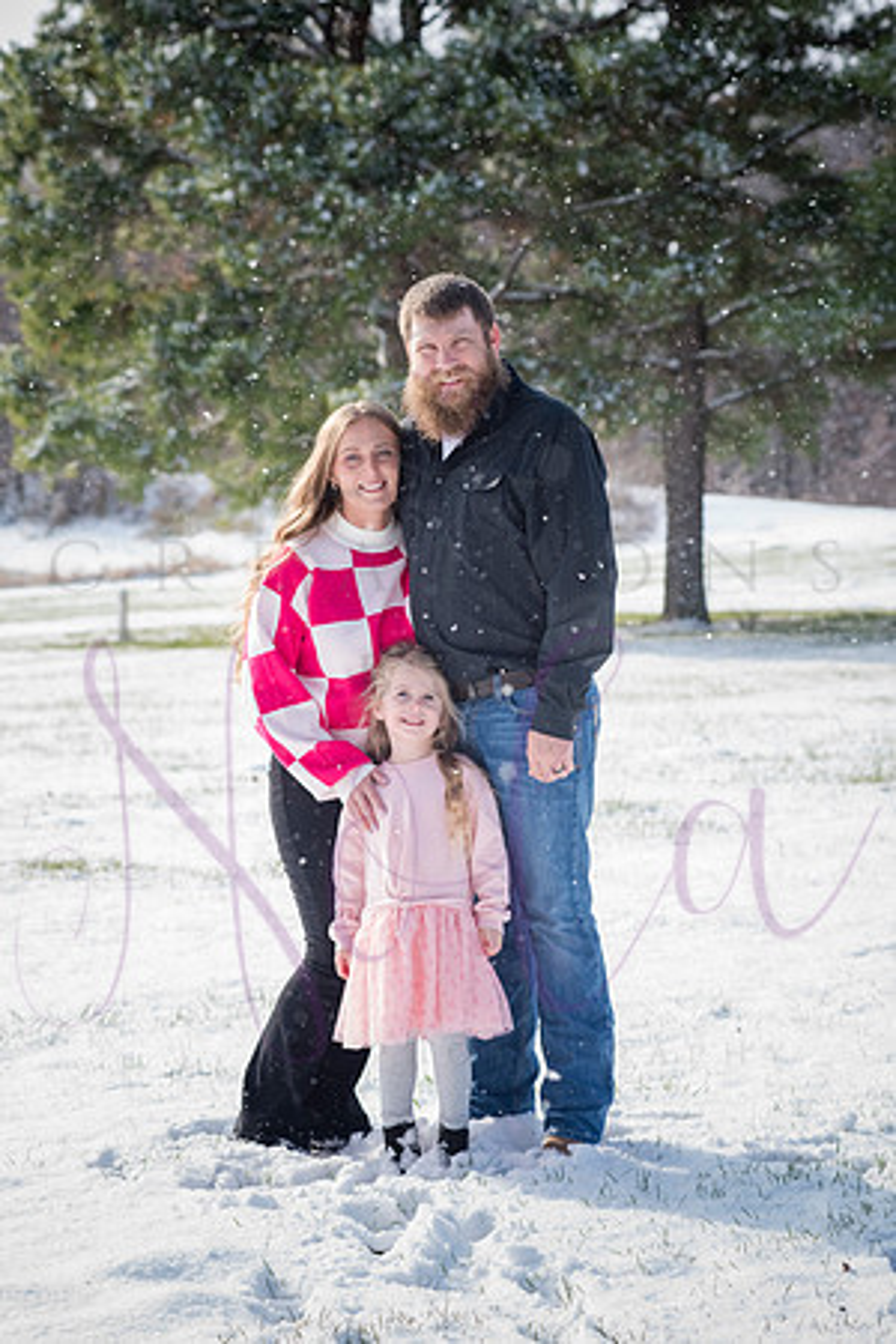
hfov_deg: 12.2
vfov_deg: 18.3
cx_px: 448
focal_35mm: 112
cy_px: 672
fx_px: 4181
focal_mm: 112
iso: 640
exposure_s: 1/1000
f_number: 7.1
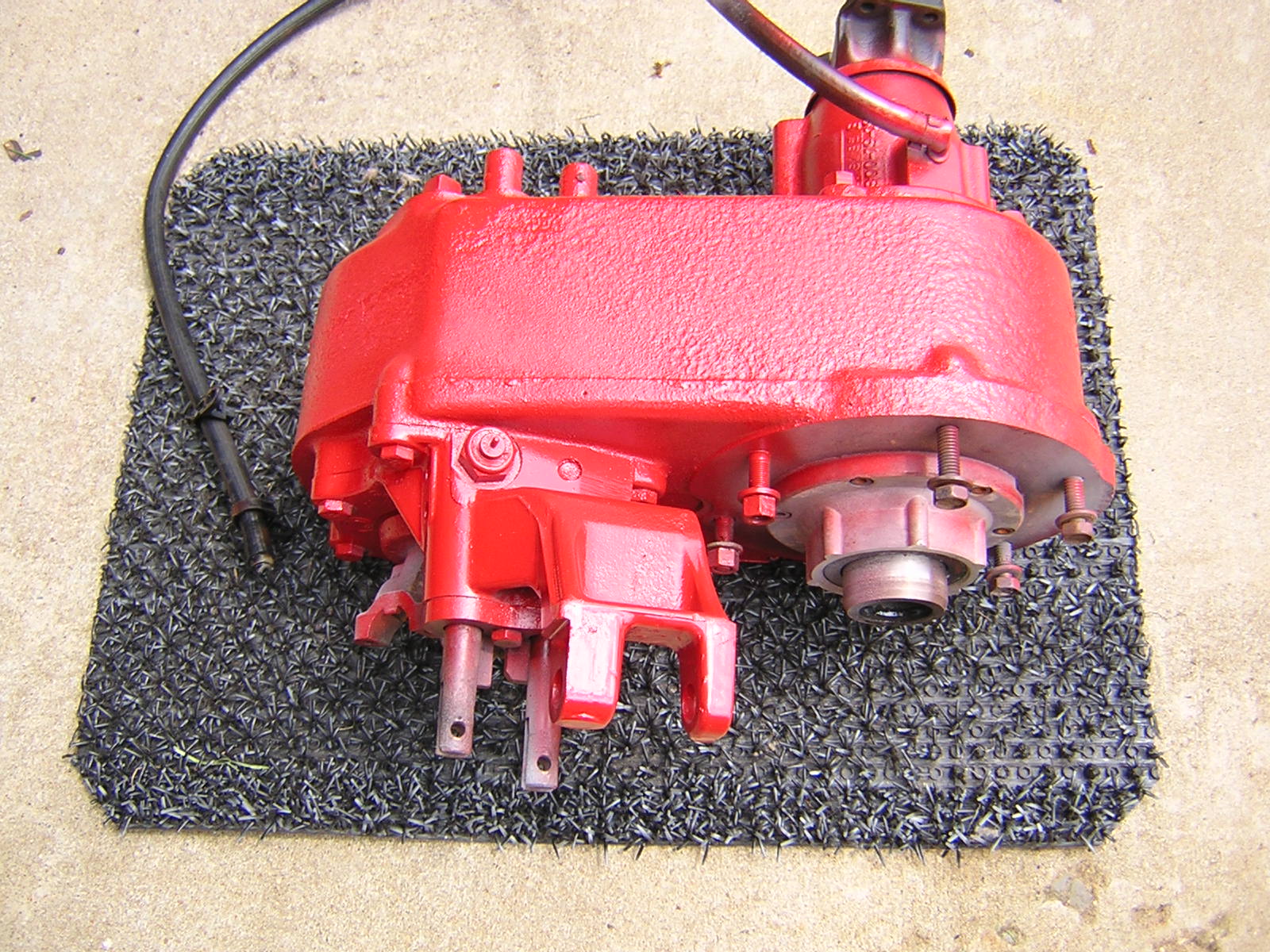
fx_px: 1321
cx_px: 635
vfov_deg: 39.7
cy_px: 476
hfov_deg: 51.4
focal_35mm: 36
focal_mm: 4.7
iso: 100
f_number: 2.6
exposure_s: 1/319
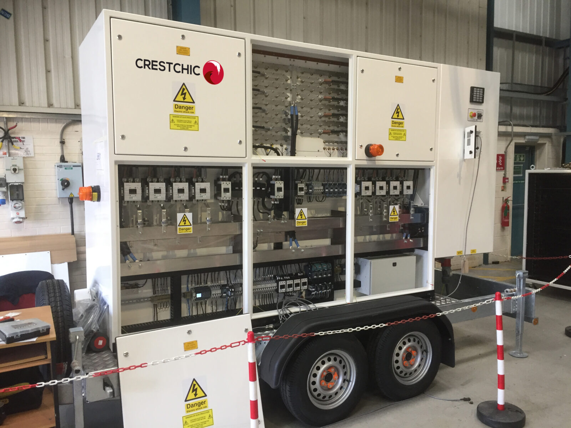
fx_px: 478
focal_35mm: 29
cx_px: 286
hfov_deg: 61.7
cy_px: 214
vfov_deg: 48.2
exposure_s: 1/33
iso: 64
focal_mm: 4.15
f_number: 2.2
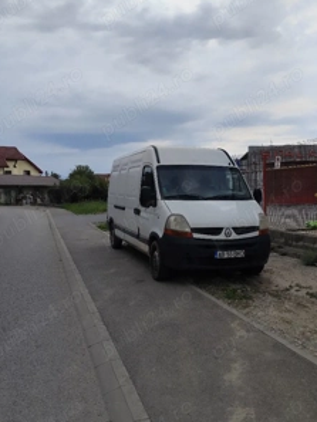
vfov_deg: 58.2
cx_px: 175
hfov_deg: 45.4
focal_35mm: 31
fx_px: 378
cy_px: 230
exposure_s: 1/909
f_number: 1.65
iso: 50
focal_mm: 6.19
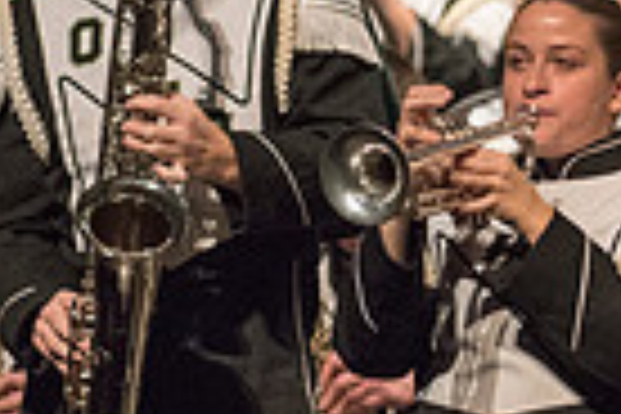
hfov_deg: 1.6
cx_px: 1174
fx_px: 21682
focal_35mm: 1257
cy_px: 484
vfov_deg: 1.1
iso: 4000
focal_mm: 300
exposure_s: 1/500
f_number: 2.8
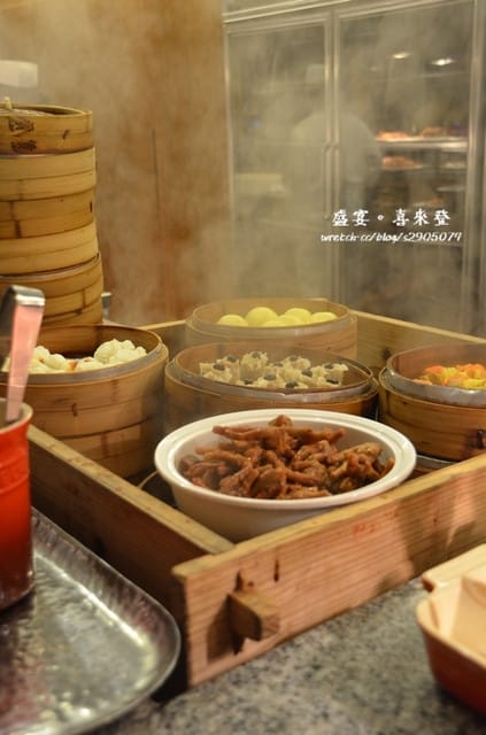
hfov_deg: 29.7
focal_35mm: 45
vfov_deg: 43.7
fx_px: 917
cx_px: 243
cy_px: 368
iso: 2000
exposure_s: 1/60
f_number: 4
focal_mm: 30
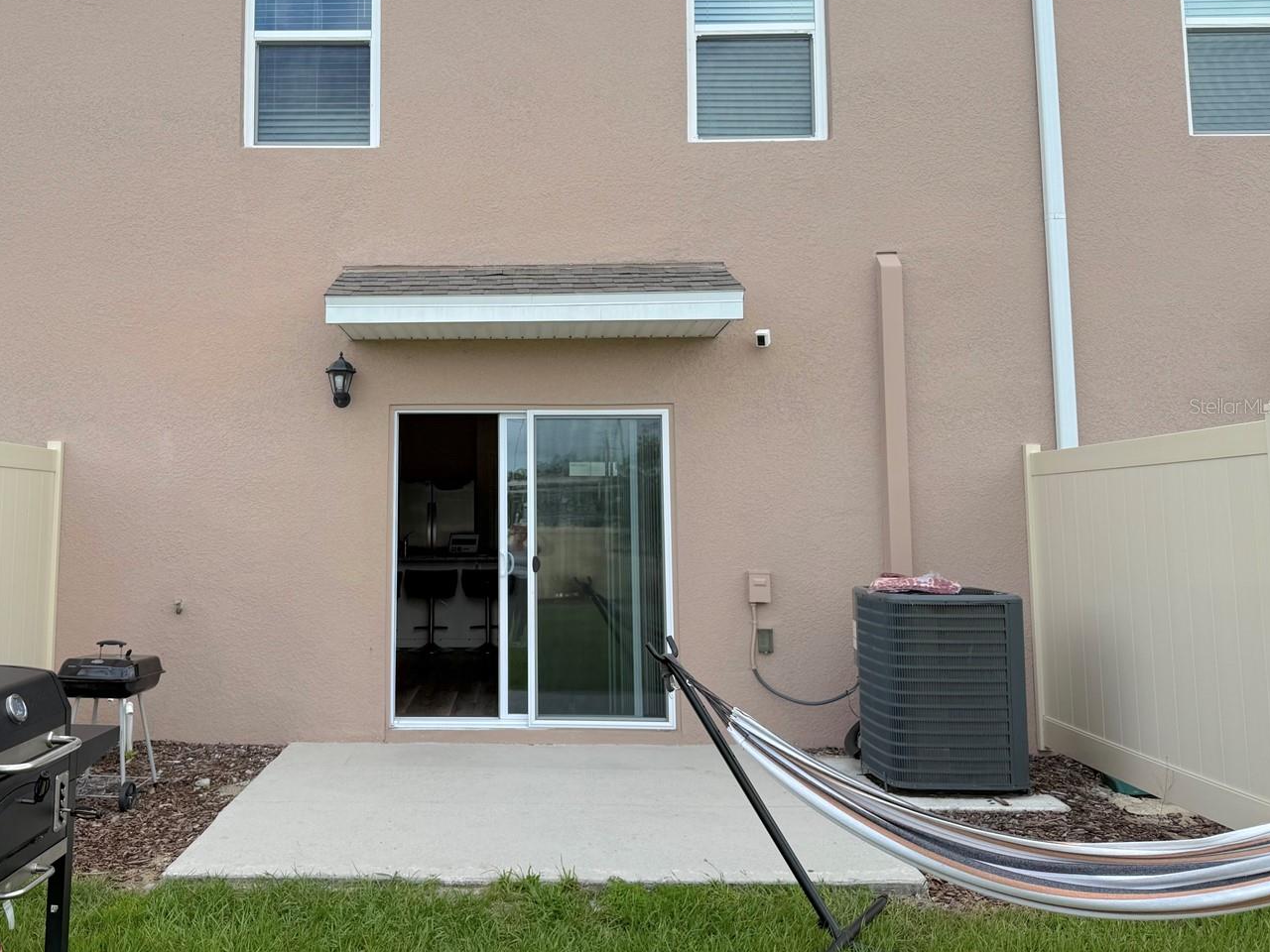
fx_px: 1101
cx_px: 489
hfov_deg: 59.3
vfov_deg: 46.7
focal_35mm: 30
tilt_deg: +6.3
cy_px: 406
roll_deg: +0.3
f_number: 1.78
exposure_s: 1/1493
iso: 80
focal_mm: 6.76
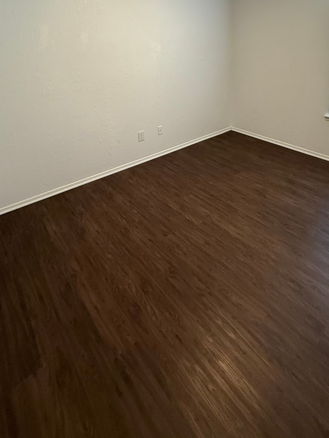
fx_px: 279
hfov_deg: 61.1
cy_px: 102
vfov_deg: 70.5
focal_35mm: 22
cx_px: 162
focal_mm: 2.22
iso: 250
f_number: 2.2
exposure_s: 1/60
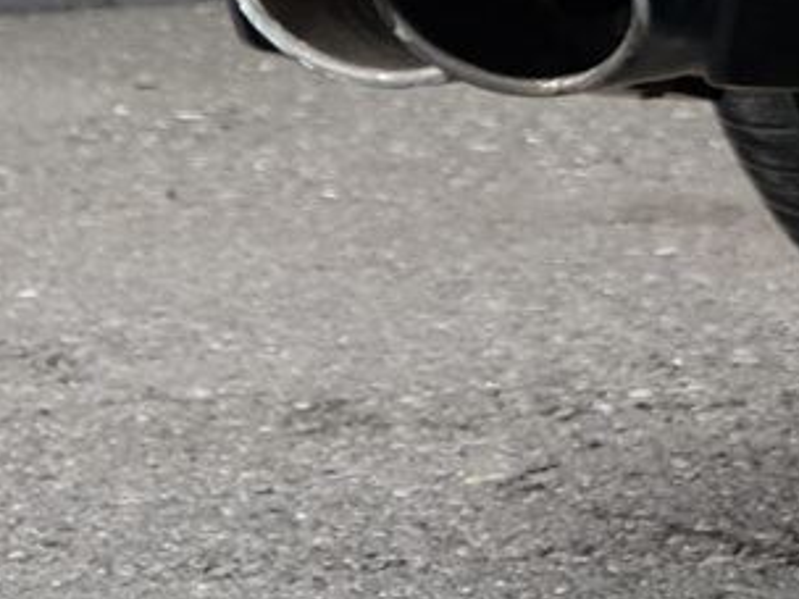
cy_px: -1097
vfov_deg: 2.6
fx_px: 12880
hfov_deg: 3.4
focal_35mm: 558
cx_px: 3299
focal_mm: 46.3
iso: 400
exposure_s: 1/125
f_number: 4
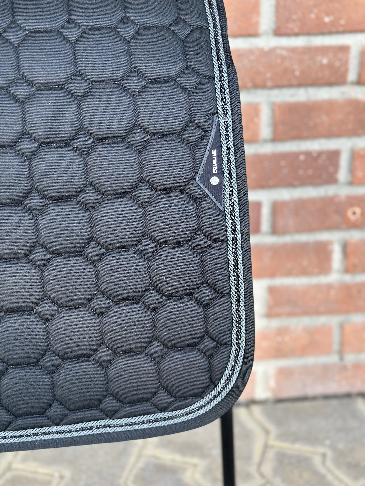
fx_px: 675
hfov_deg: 30.3
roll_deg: +0.2
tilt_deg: -17.8
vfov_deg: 39.7
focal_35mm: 48
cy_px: 243
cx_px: 182
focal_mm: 6.86
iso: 80
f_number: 1.78
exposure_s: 1/189
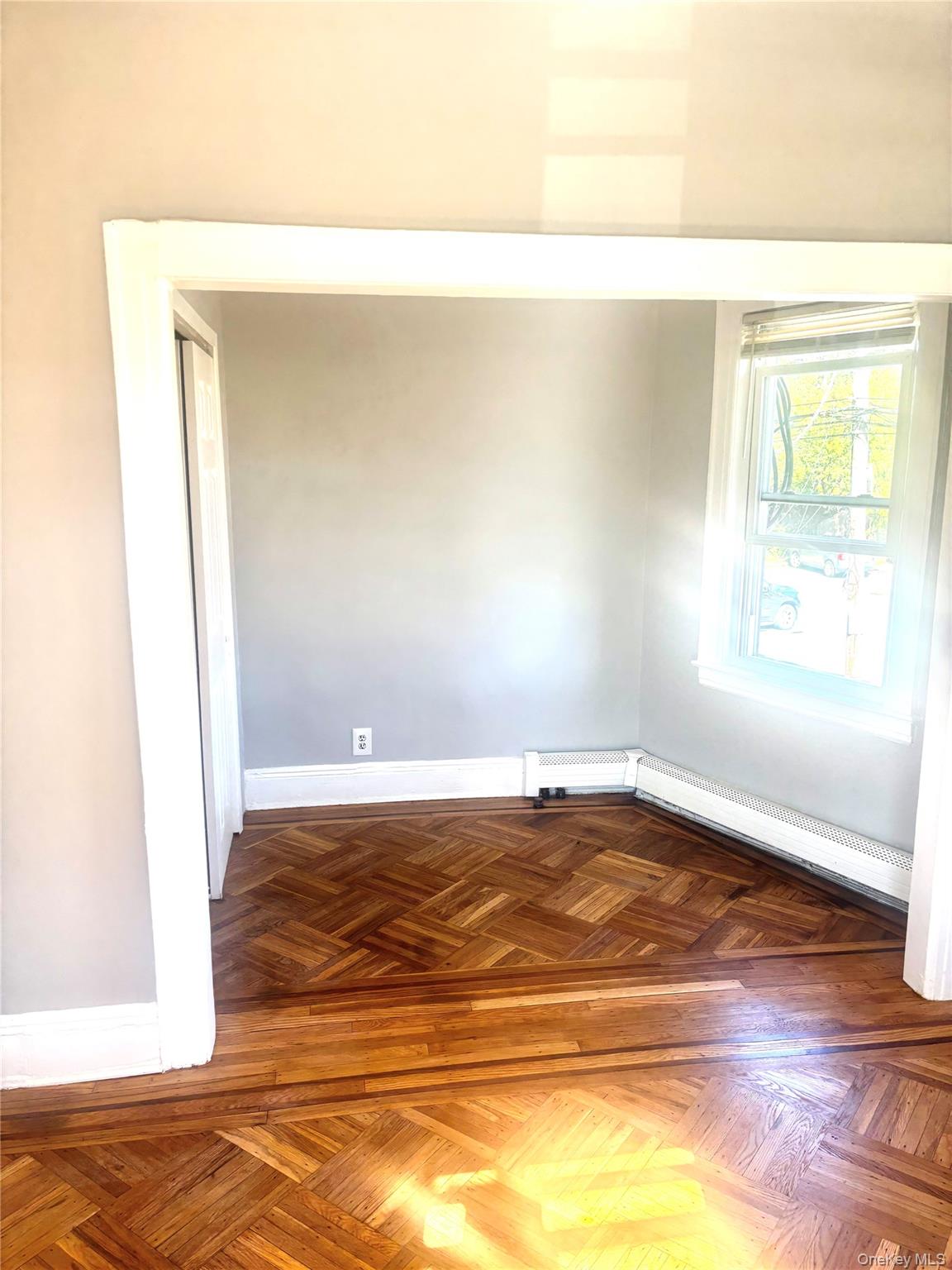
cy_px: 635
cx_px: 476
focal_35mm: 26
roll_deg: -1.3
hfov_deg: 53.1
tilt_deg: -17.8
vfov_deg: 67.3
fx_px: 953
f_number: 1.6
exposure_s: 1/121
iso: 40
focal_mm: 5.96
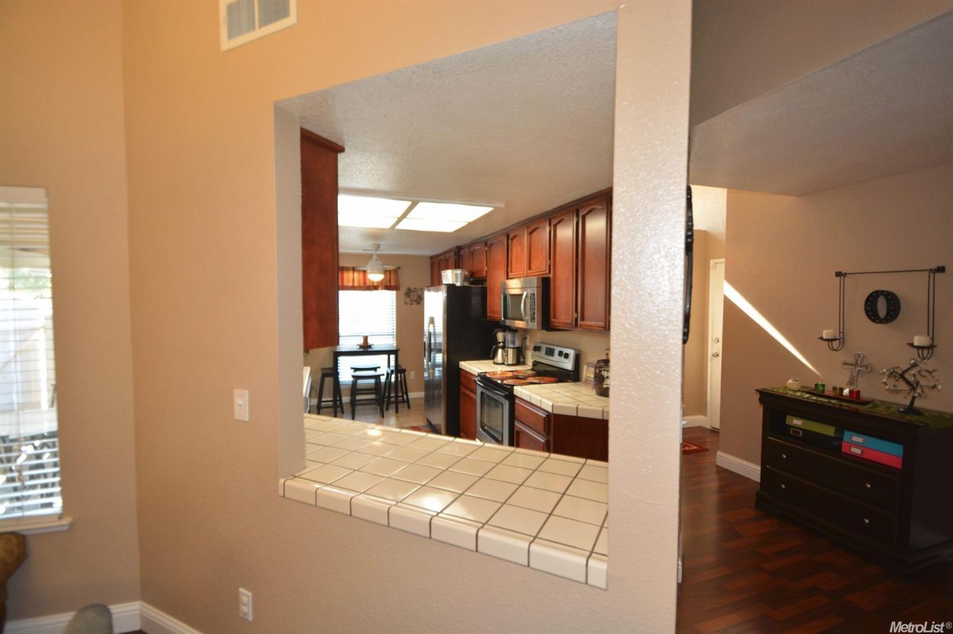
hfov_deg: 100.4
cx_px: 476
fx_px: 397
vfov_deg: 77.3
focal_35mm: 15
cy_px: 317
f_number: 4
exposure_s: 1/60
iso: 640
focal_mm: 10
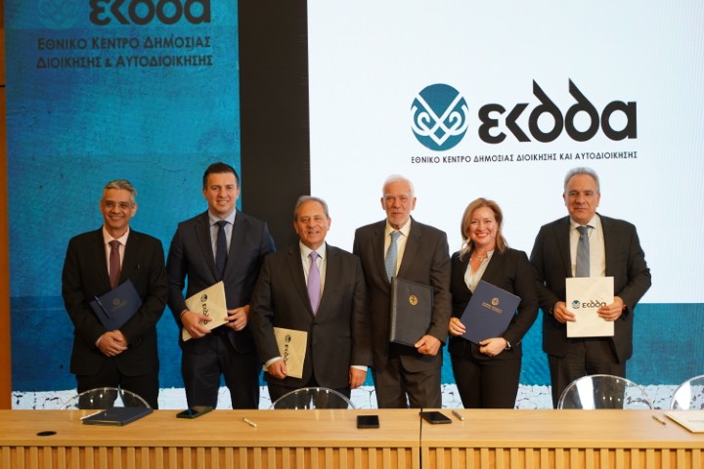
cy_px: 234
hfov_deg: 41.9
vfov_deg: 28.6
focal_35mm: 47
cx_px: 352
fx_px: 919
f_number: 2.8
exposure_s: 1/125
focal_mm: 47
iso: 1000
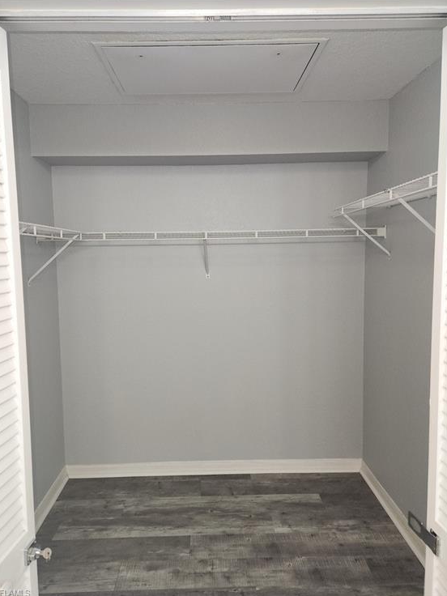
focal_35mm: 24
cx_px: 218
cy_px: 287
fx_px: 413
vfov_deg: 71.6
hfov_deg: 56.8
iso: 100
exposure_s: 1/60
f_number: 1.8
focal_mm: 5.4
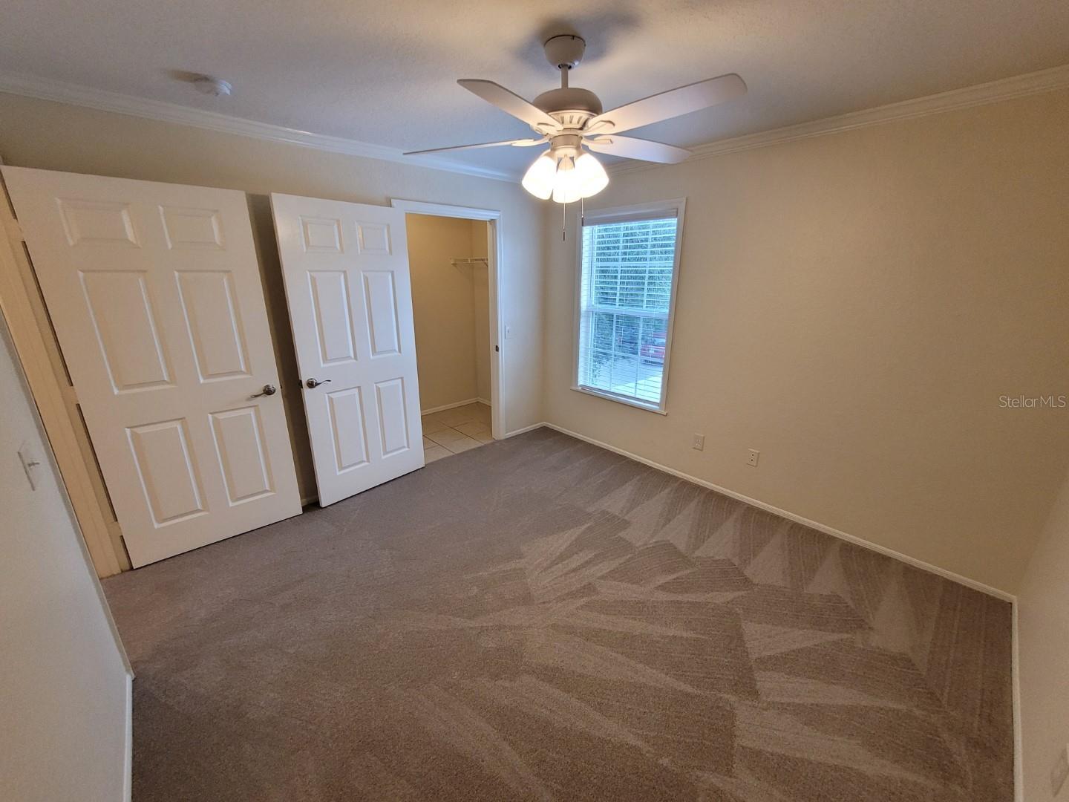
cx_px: 534
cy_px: 401
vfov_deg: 89.9
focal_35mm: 13
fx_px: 401
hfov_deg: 106.2
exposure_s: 1/60
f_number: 2.2
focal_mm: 1.74
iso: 250
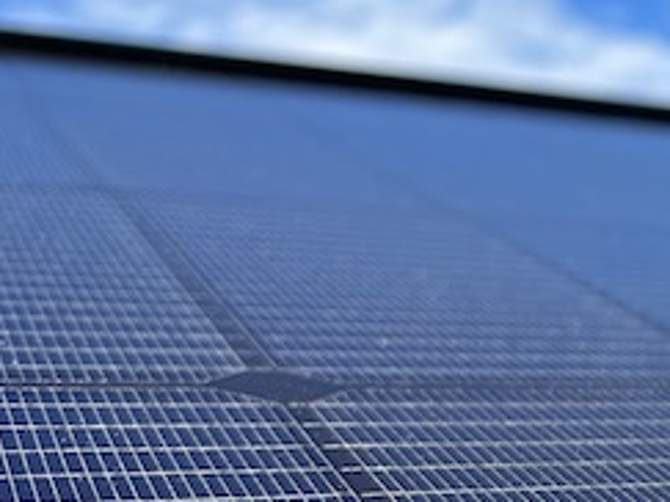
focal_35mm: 77
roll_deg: +10.7
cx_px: 891
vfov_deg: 19.0
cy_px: 381
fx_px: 1490
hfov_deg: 22.5
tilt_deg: +14.8
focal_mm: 5.7
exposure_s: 1/1621
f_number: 1.5
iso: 50
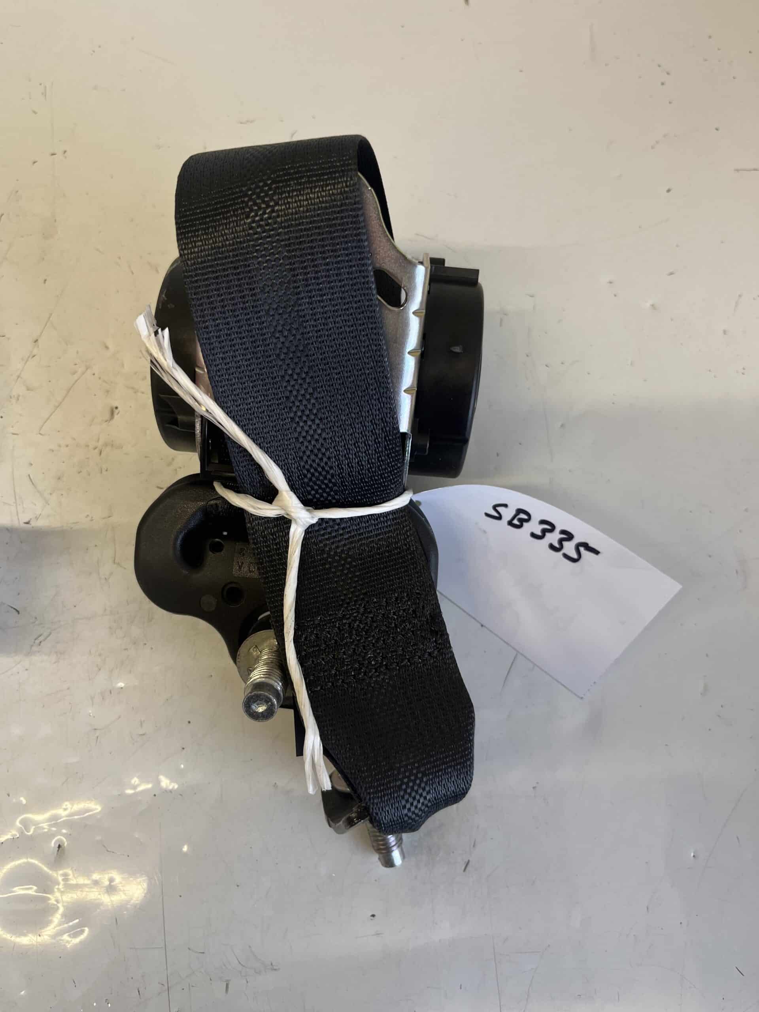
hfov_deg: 53.1
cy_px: 506
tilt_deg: -75.3
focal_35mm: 26
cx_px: 380
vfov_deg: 67.3
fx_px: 760
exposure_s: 1/100
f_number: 1.6
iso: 100
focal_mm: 5.1
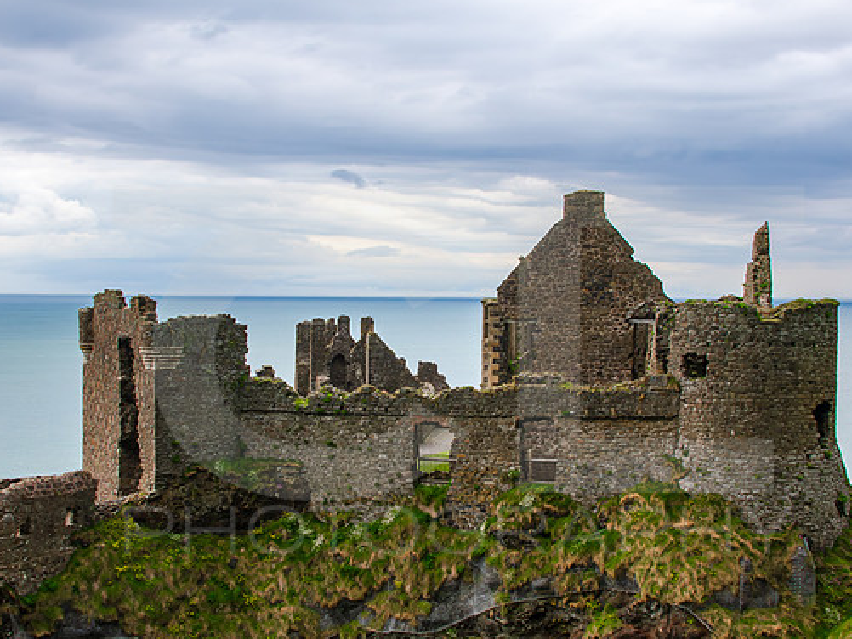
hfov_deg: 32.7
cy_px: 345
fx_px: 1453
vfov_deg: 24.8
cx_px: 423
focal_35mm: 59
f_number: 18
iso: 500
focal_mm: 30
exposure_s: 1/25
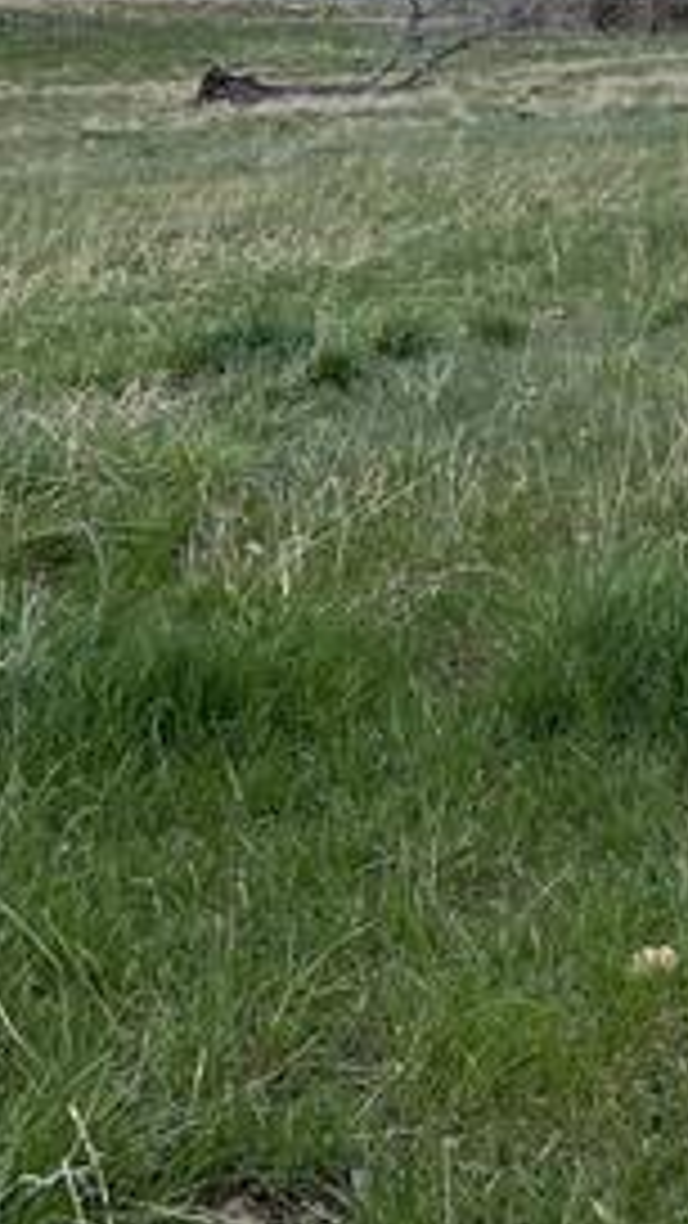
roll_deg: +0.7
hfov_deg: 14.1
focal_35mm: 80
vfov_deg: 25.8
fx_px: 2595
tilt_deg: -1.8
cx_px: 1034
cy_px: 158
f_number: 1.5
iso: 50
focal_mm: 5.7
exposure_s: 1/3356
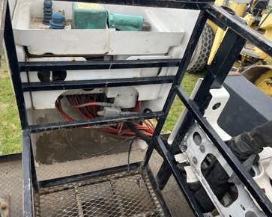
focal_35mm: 28
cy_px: 109
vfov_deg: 51.5
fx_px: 225
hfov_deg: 62.2
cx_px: 127
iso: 50
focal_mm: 5.1
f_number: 1.6
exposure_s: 1/404
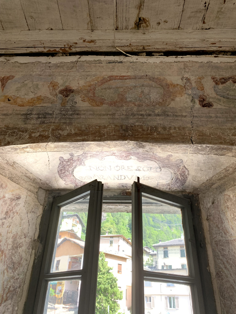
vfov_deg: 67.3
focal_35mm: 26
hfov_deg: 53.1
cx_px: 118
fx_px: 236
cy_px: 157
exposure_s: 1/121
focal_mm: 4.25
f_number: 1.8
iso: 40
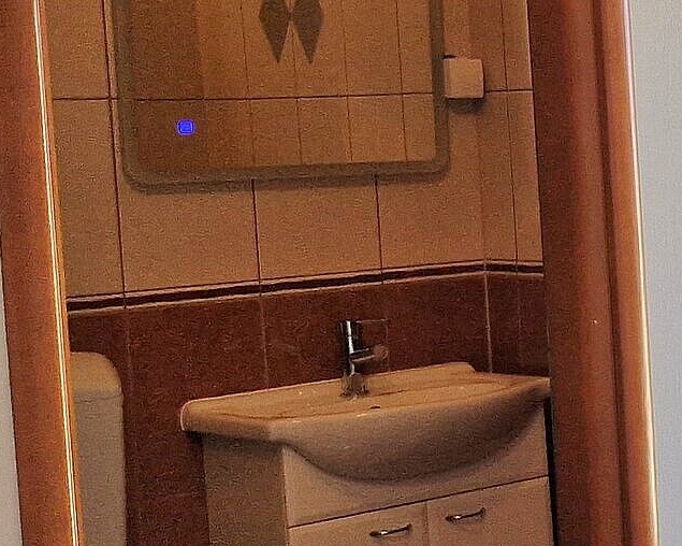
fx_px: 1998
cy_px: 217
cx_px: 1420
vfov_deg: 15.5
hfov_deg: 15.1
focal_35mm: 99
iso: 64
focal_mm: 5.4
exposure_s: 1/182
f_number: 1.8
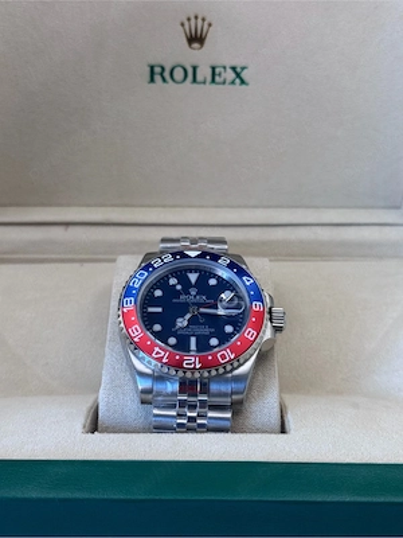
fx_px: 745
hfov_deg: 30.3
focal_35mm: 48
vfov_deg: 39.7
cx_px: 202
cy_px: 269
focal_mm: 6.76
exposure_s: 1/115
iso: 64
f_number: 1.78
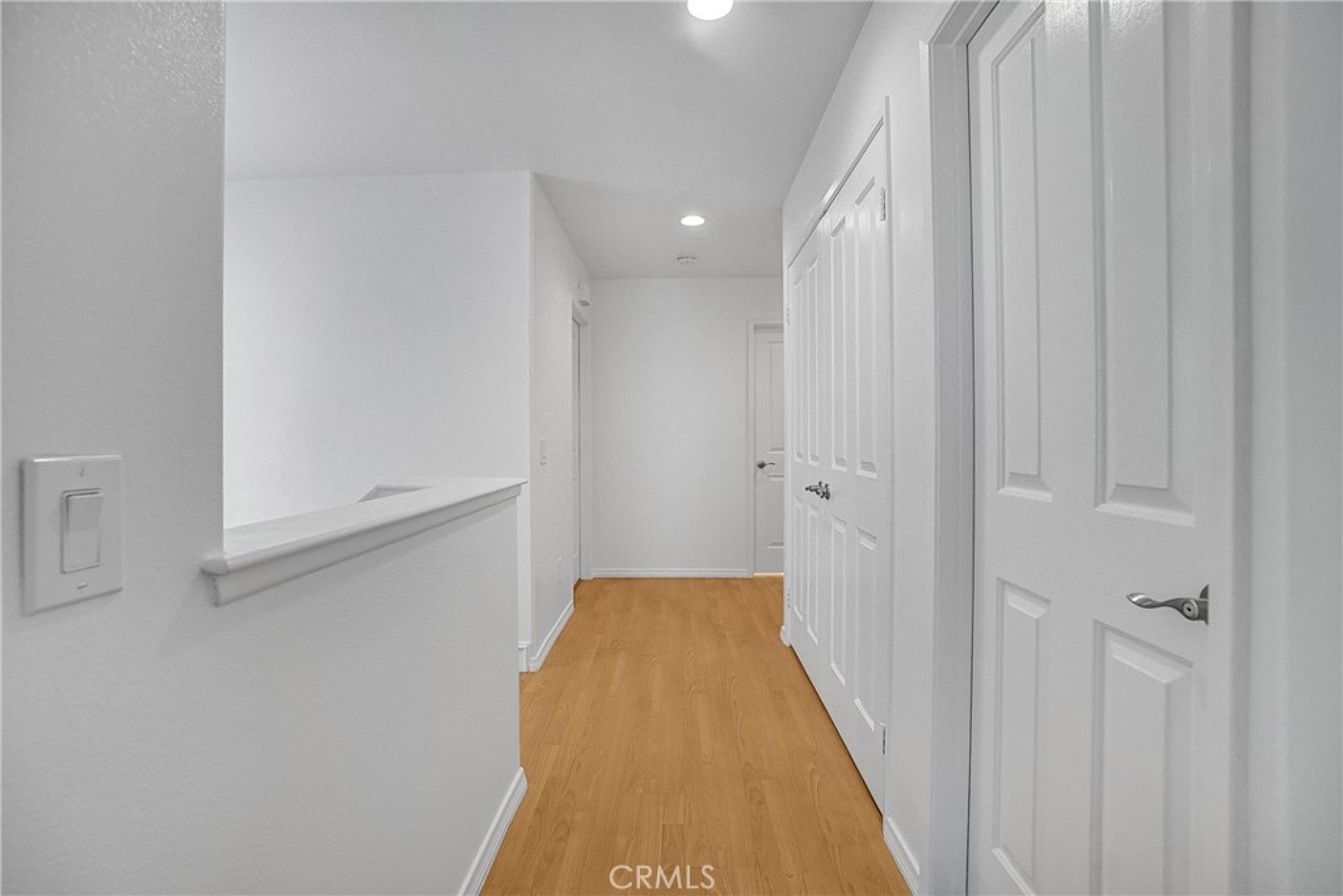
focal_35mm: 15
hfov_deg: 100.4
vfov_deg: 77.3
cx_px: 672
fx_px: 560
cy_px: 448
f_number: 7.1
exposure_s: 1/200
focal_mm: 10
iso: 1000
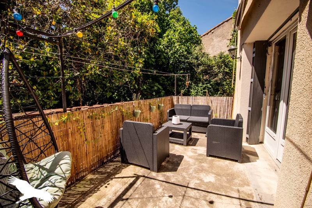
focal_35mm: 15
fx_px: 130
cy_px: 104
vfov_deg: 77.3
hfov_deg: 100.4
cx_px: 156
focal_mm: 10
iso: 125
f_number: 4.5
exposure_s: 1/1250
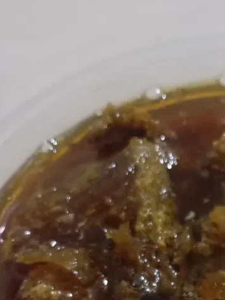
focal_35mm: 80
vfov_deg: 22.1
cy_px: 382
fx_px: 693
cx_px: 238
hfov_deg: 17.9
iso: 3546
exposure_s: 1/20
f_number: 1.8
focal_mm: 4.27
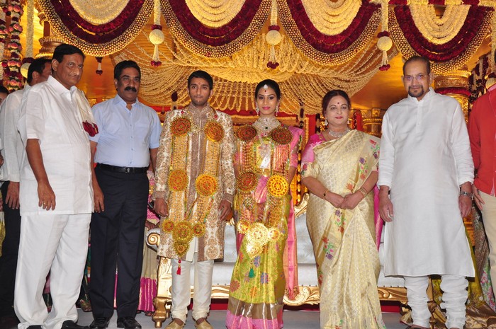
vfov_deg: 26.4
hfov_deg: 38.9
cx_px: 248
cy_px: 164
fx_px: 702
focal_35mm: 51
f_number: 6.3
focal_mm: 34
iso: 200
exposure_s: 1/125
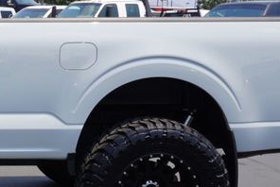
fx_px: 646
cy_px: 117
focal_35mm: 83
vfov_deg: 16.5
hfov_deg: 21.4
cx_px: -113
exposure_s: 1/160
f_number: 10
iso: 100
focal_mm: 16
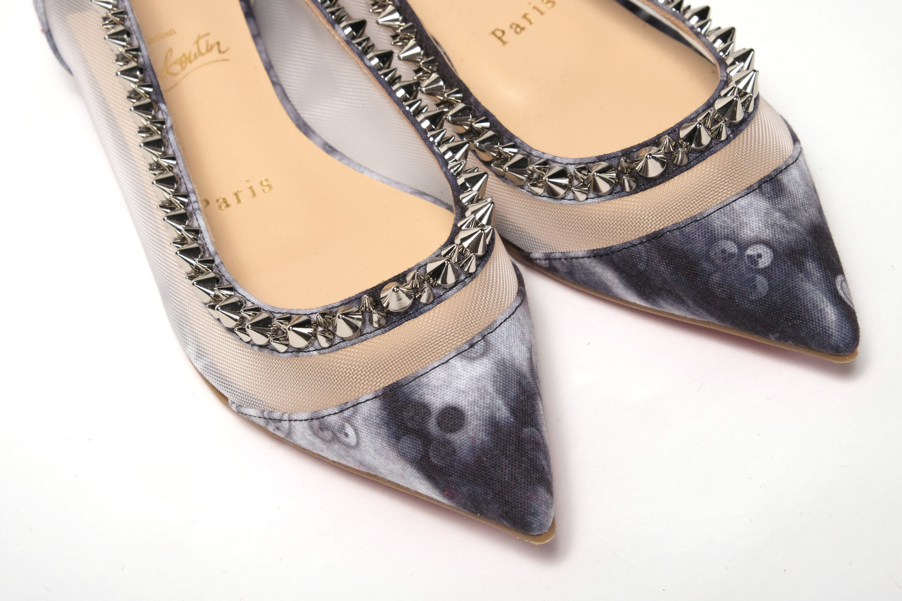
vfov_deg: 16.5
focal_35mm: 83
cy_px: 300
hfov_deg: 24.5
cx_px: 451
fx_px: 2080
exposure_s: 1/125
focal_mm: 55
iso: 200
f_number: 13
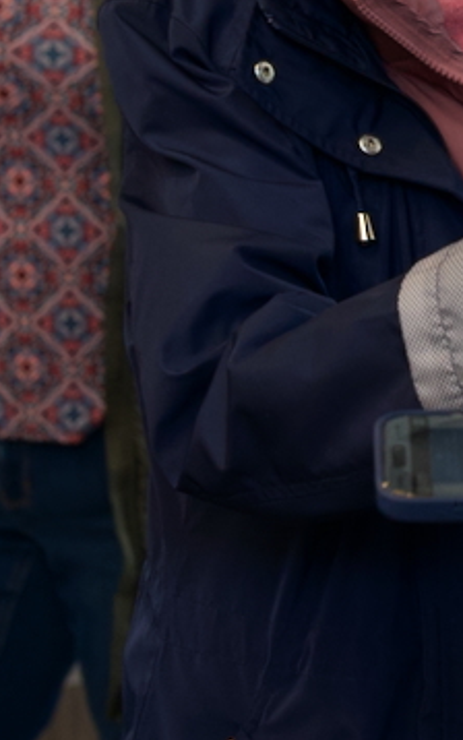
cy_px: 41
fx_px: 5507
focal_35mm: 273
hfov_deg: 4.8
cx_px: 738
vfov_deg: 7.7
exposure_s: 1/160
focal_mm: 50
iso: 1250
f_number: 4
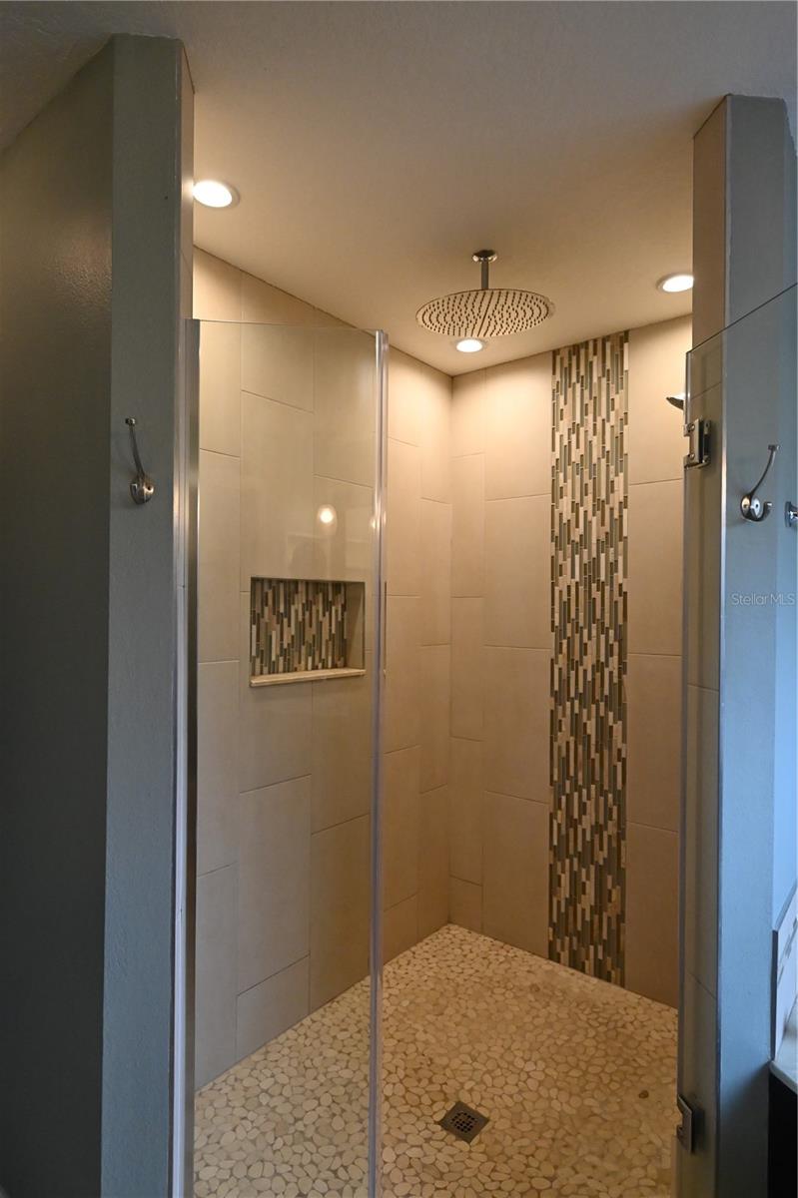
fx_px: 649
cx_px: 399
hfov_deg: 63.2
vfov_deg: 85.4
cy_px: 599
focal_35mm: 20
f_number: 4
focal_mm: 19.5
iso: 5600
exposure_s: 1/500
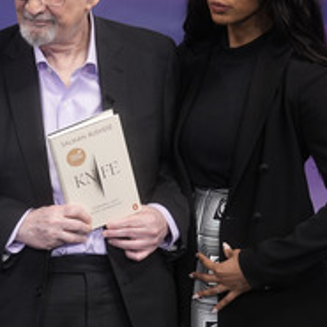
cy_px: 124
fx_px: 994
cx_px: 42
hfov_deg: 18.4
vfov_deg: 18.7
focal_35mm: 93
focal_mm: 30
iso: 640
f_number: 2.2
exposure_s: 1/200
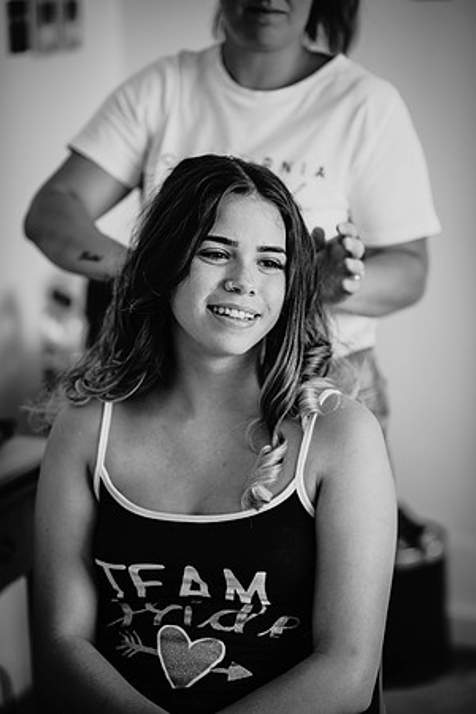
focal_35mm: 85
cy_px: 357
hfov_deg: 16.1
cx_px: 238
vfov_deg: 23.9
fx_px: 1686
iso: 400
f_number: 2
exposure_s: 1/250
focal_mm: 85
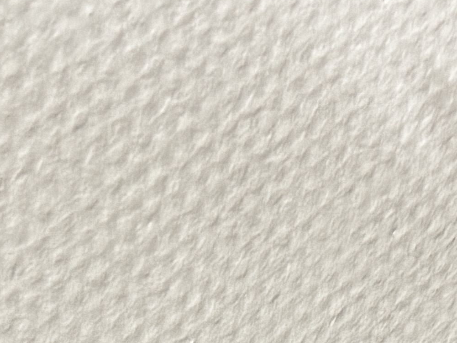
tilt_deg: -50.7
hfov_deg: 14.3
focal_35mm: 137
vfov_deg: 9.6
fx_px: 1808
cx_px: 358
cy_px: 827
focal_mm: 6.76
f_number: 1.78
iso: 400
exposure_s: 1/50
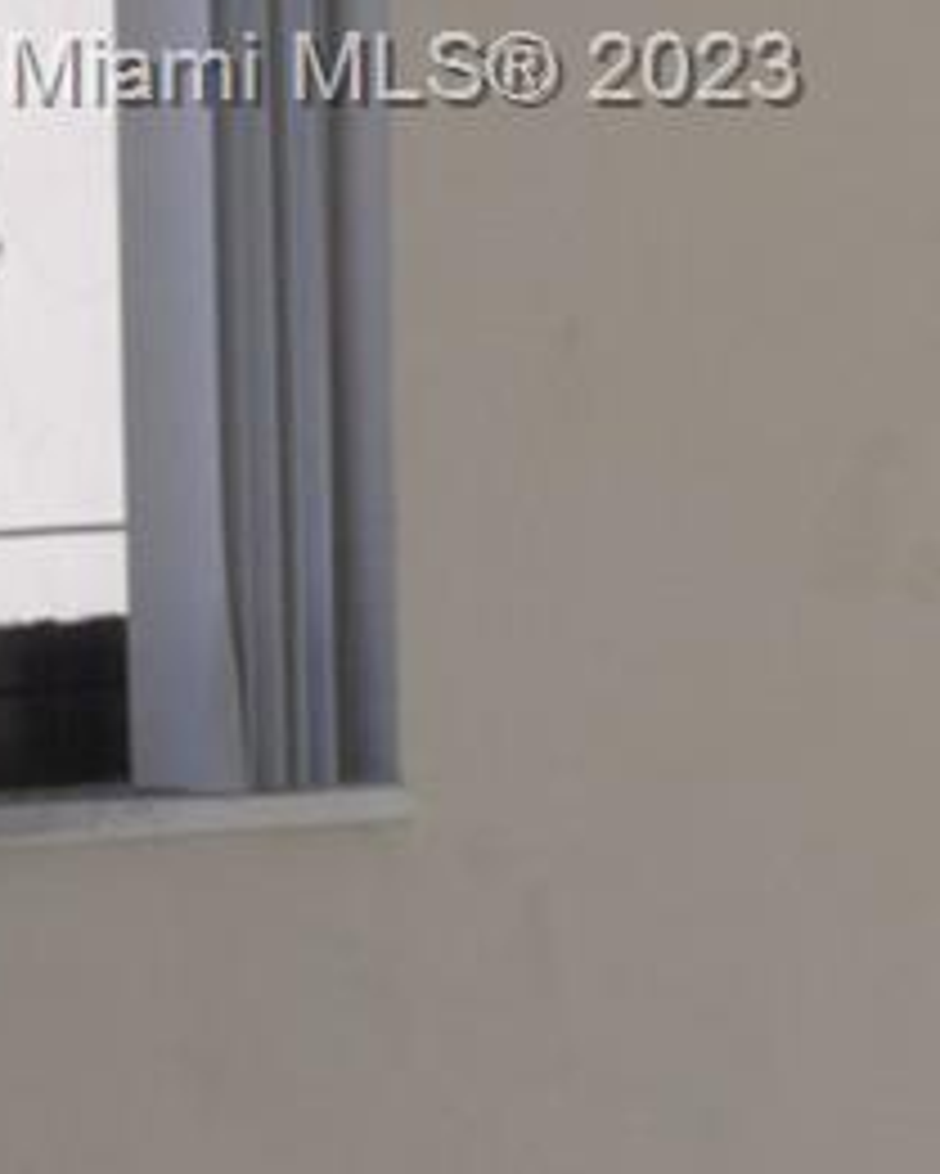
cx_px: 2959
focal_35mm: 224
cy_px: 76
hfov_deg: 6.3
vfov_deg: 8.6
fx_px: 7785
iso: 500
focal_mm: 26
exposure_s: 1/10
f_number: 22
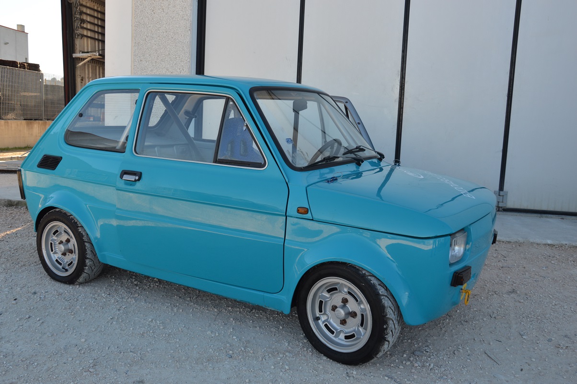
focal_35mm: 32
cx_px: 288
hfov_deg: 59.5
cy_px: 192
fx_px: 504
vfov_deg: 41.6
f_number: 7.1
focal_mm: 21
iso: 100
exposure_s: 1/125
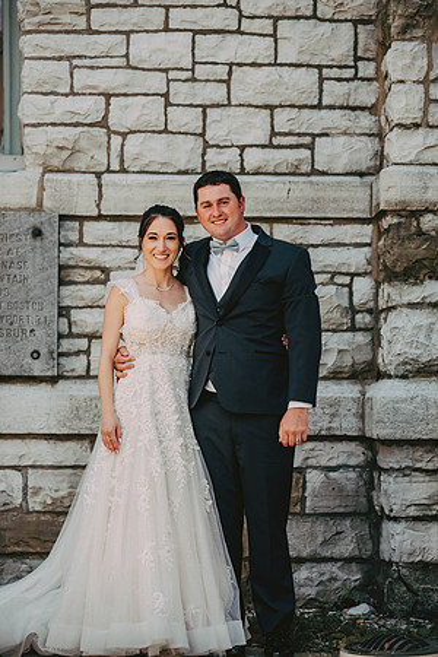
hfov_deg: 13.0
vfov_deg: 19.5
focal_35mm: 105
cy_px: 328
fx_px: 1916
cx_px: 219
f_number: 2.8
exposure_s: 1/2000
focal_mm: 105
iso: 1600
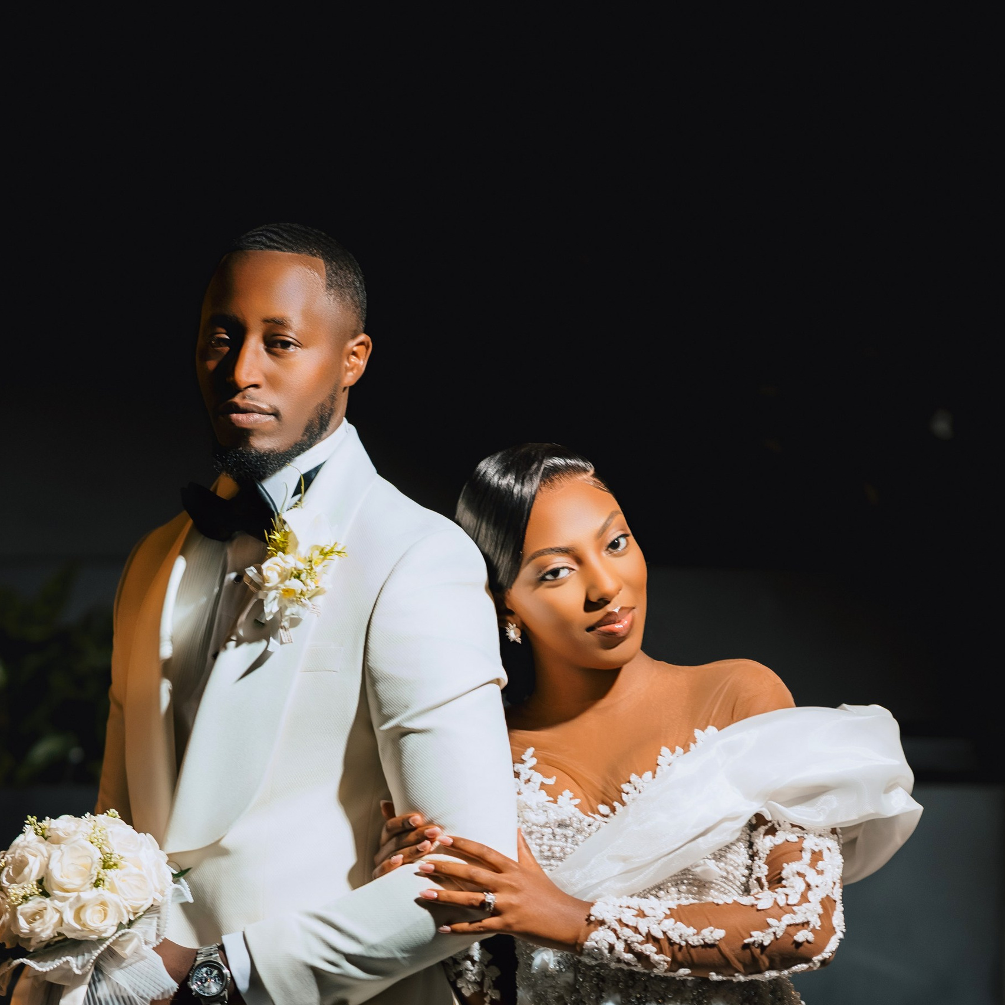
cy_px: 1078
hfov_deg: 8.7
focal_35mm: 201
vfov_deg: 8.6
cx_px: 441
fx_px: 6602
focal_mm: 105
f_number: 1.4
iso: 320
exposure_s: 1/100
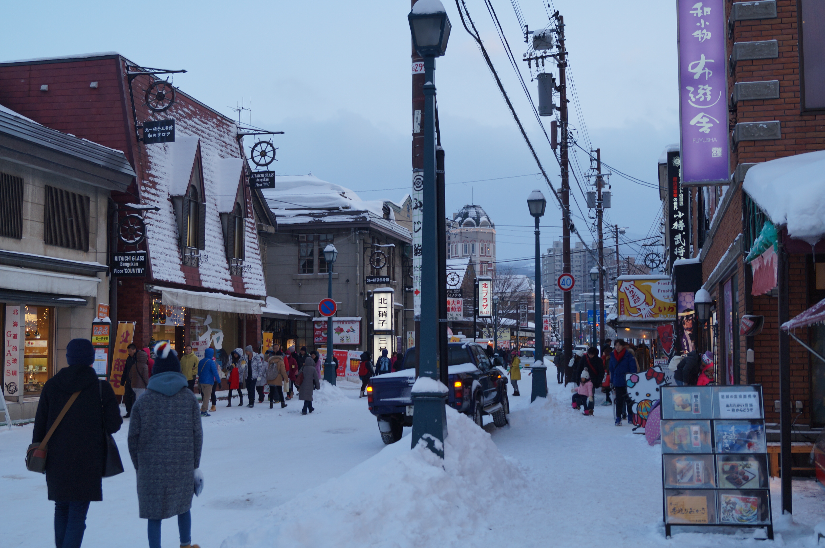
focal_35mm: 42
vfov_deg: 31.8
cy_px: 274
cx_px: 412
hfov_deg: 46.4
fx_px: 961
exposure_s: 1/80
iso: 100
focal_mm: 28
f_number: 4.5
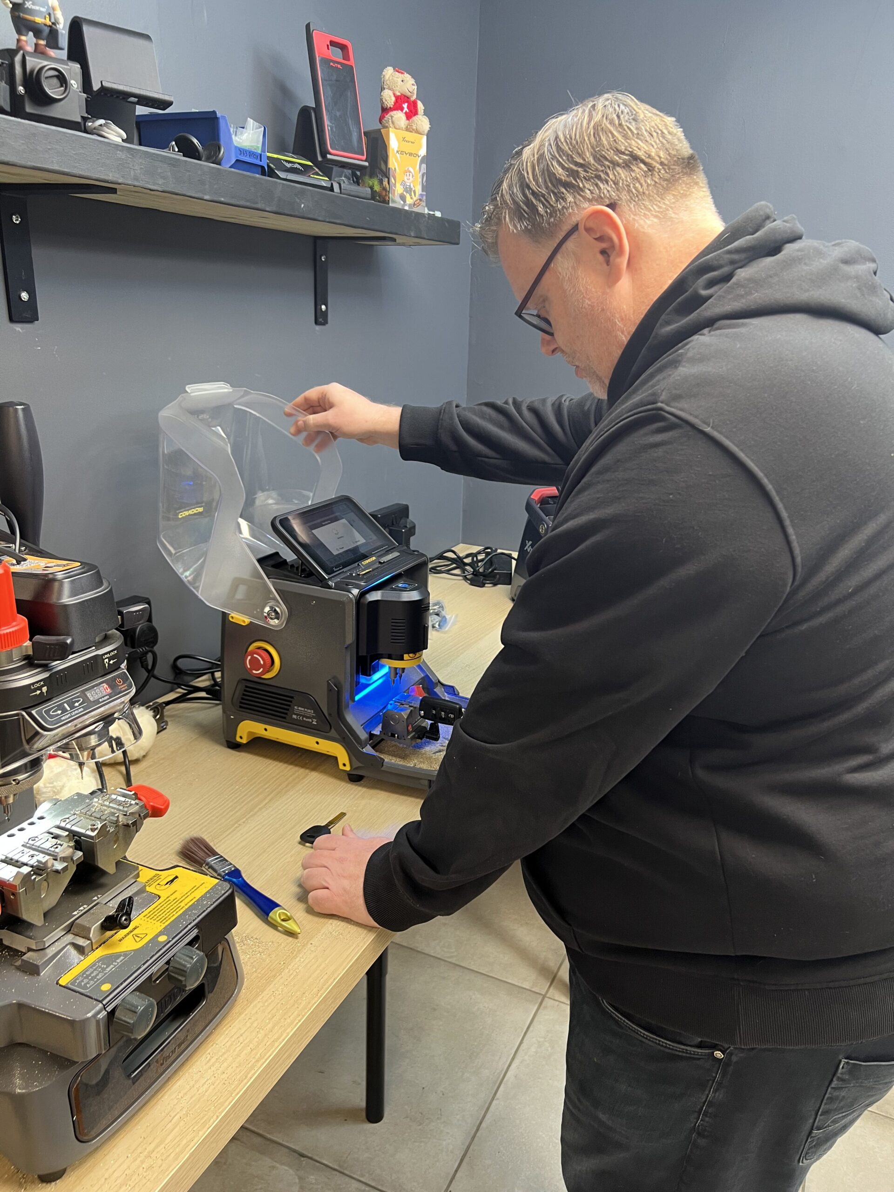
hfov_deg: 53.1
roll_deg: -1.6
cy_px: 596
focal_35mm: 26
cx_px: 447
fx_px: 895
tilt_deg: -17.4
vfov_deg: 67.3
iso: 100
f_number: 1.5
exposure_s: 1/50
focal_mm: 5.7
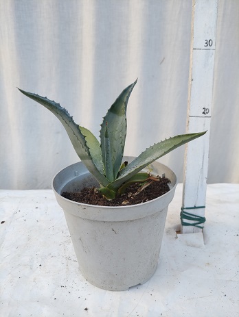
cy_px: 158
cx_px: 120
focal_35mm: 25
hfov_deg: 54.9
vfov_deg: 69.3
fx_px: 230
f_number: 1.89
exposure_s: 1/184
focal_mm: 5.43
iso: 100
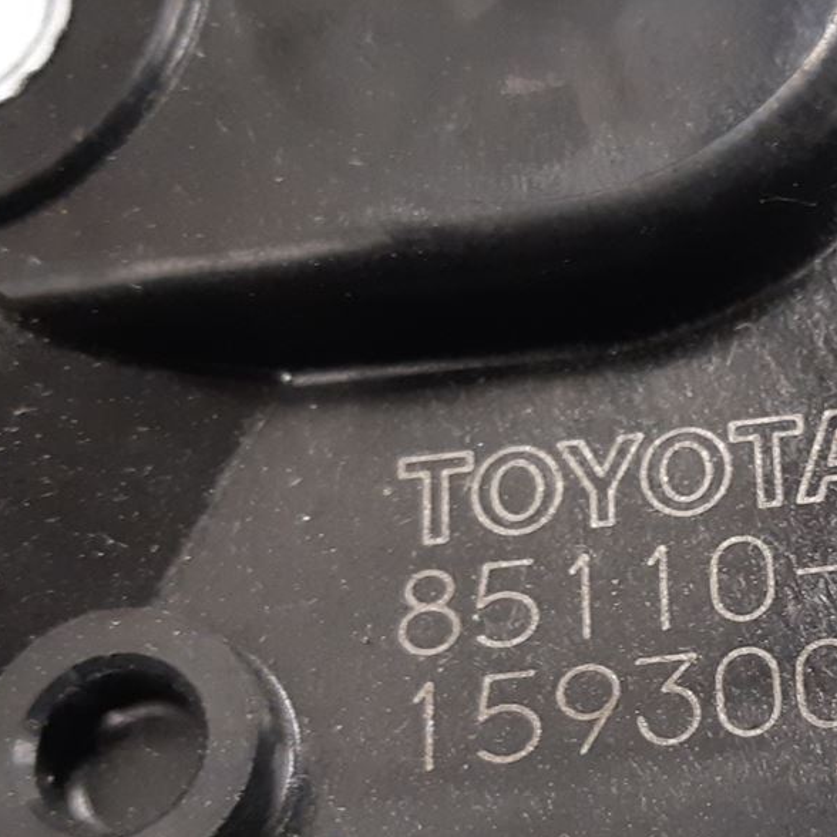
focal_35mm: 80
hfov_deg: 21.0
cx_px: 827
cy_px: 579
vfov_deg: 21.5
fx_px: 2188
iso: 200
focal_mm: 3.93
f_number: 1.7
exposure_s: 1/25
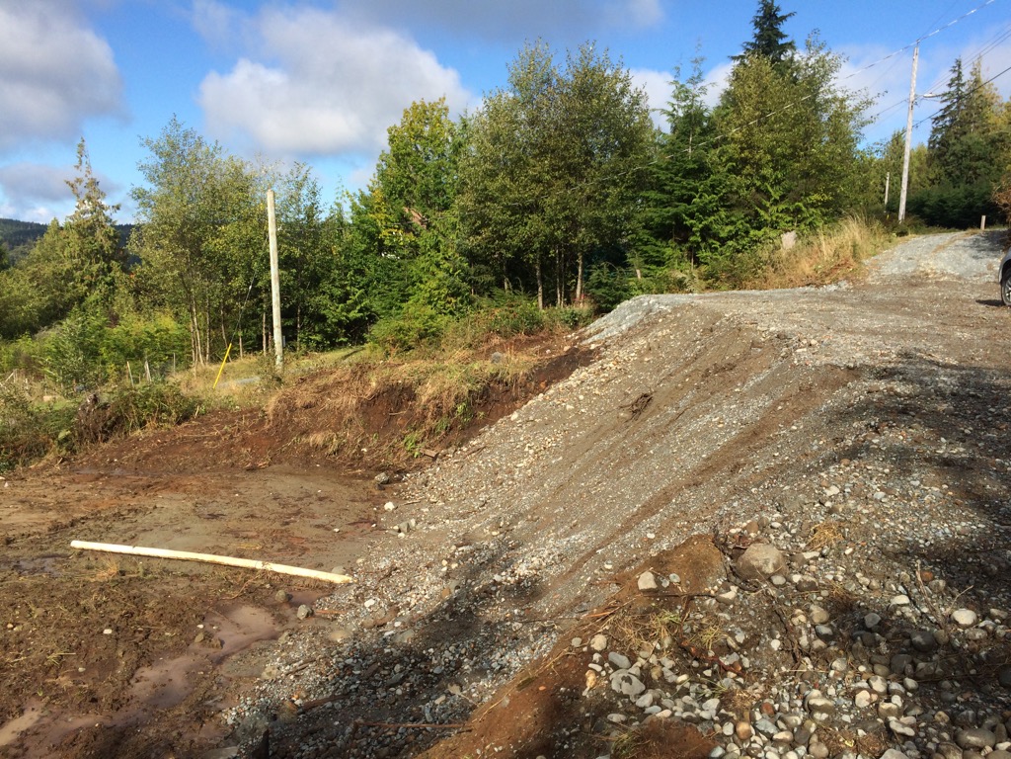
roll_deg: -1.8
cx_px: 506
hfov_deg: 61.7
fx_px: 847
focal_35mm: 29
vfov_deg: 48.2
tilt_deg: -8.0
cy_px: 380
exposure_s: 1/1866
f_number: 2.2
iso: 32
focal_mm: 4.15
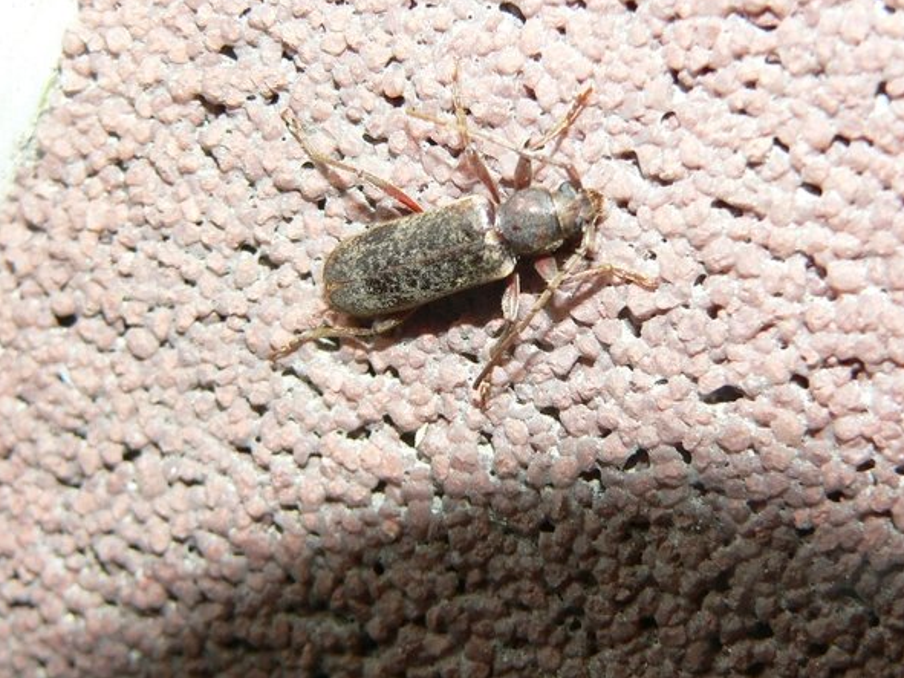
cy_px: 314
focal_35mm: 78
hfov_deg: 25.0
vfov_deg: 18.9
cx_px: 453
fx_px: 2037
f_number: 4
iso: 100
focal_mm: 12.1
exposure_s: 1/60
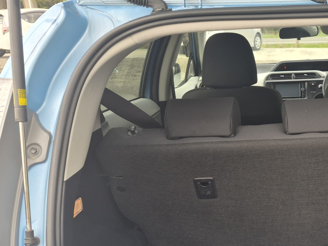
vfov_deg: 31.5
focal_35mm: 45
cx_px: 306
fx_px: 426
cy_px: 188
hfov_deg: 38.6
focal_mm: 5.4
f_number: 1.8
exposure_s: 1/180
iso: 32
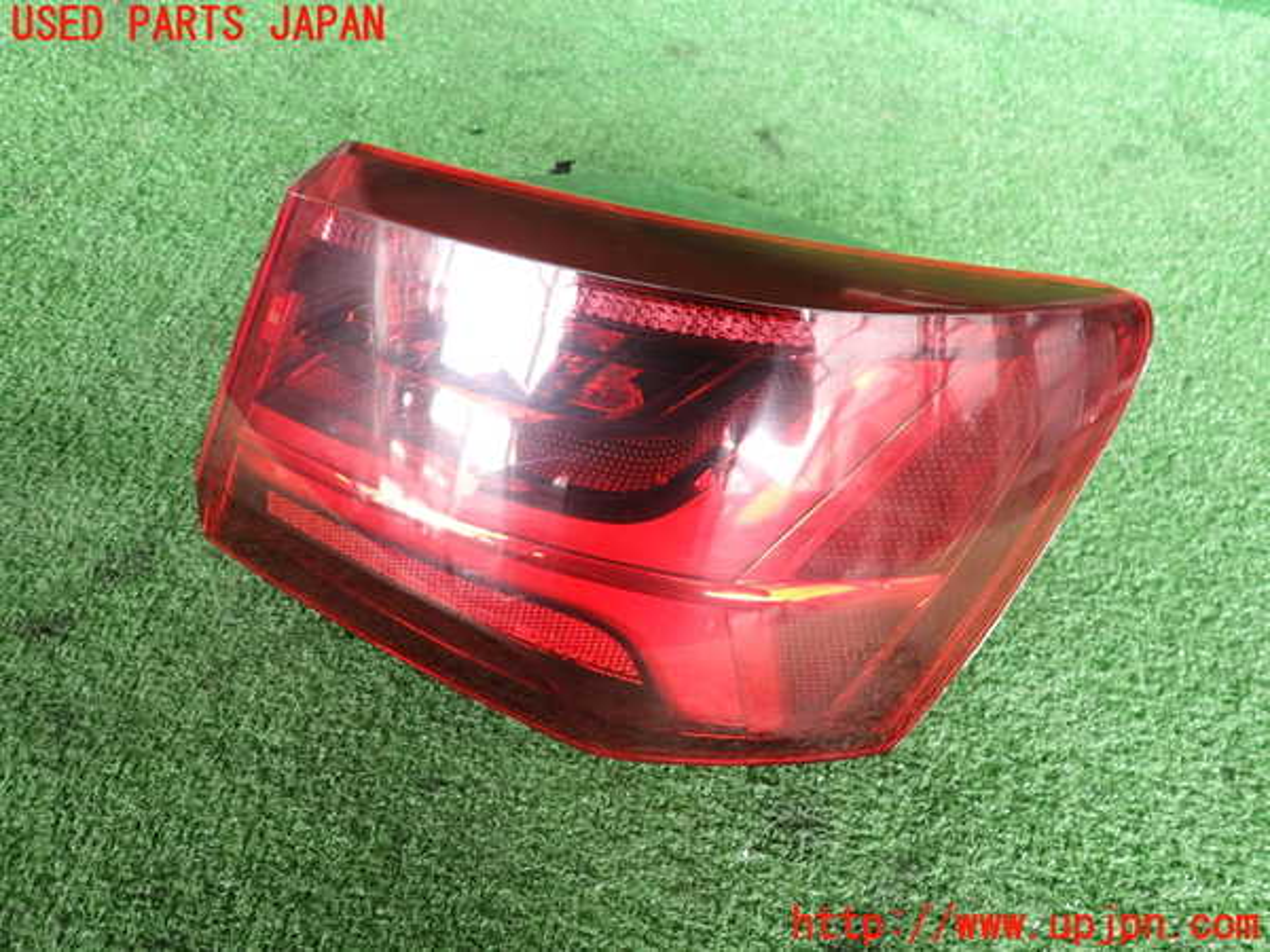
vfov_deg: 54.9
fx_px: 917
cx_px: 635
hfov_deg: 69.4
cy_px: 476
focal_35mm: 25
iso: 200
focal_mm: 4.5
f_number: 2
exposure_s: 1/30
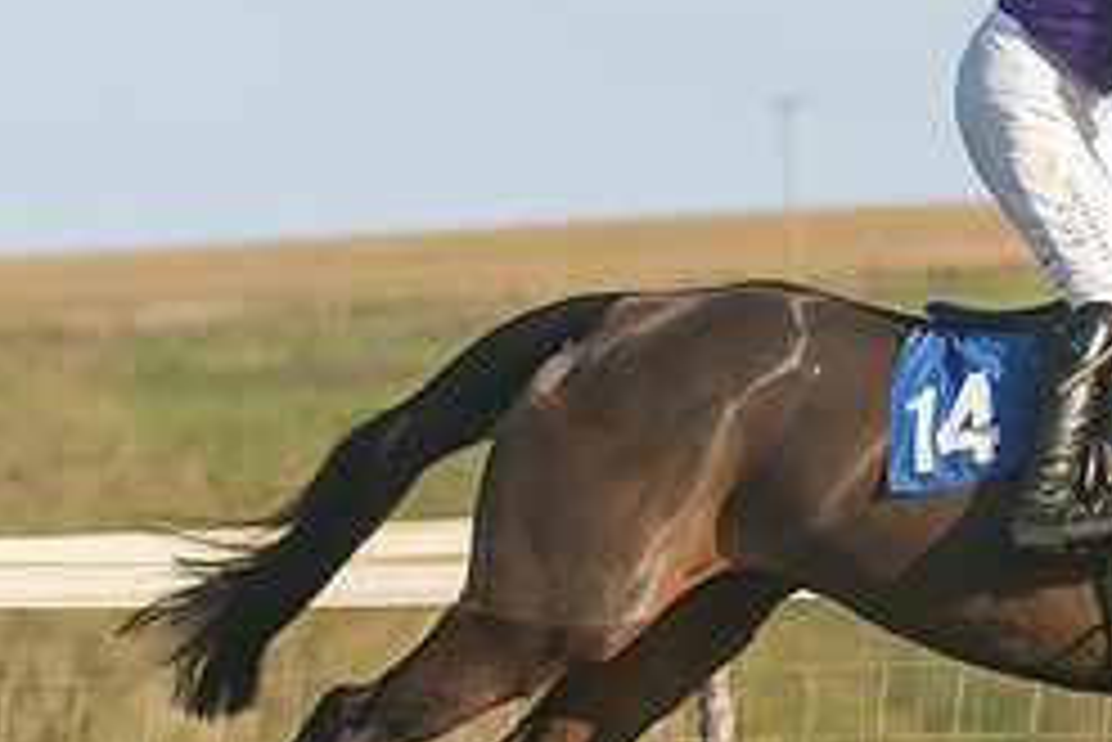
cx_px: 1008
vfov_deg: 2.5
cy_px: 414
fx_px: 16813
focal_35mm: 544
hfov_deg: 3.8
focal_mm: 155
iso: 400
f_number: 5
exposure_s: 1/5000
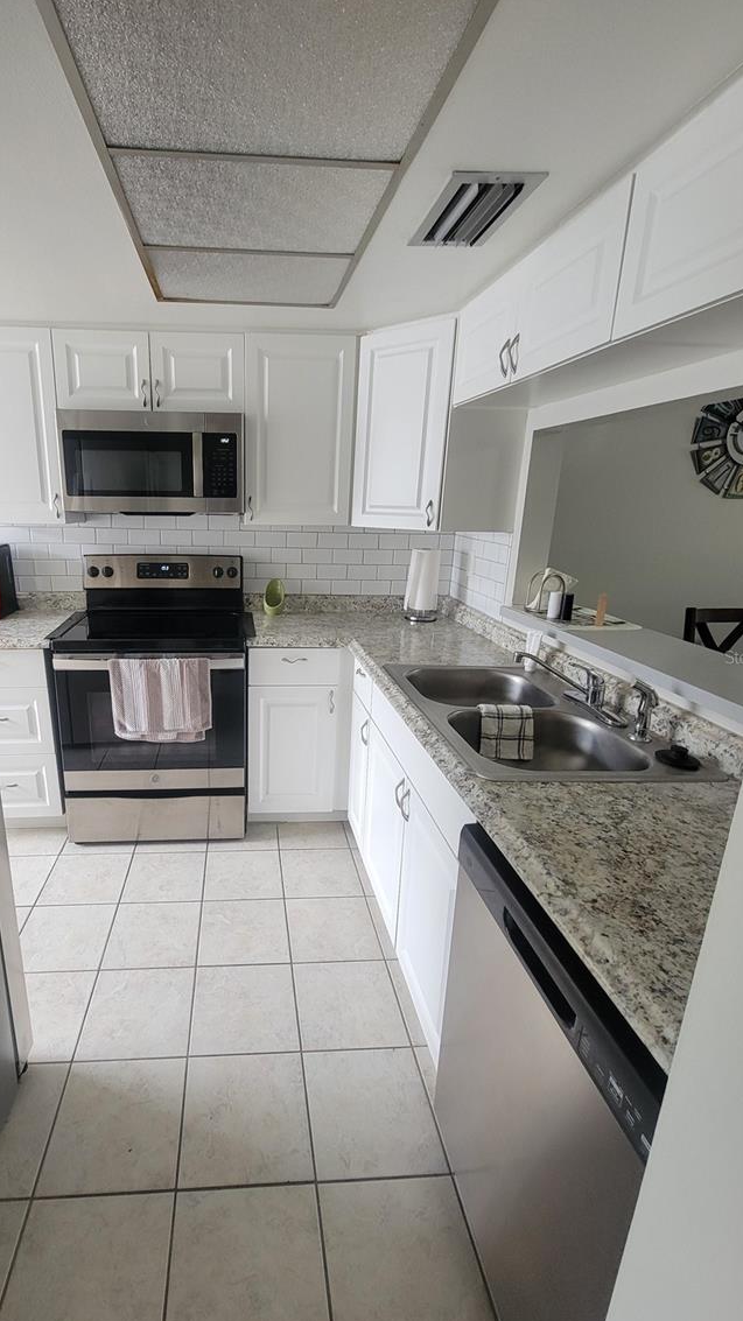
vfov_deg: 103.0
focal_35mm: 15
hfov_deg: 69.5
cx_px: 282
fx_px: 526
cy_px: 656
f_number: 2.2
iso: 250
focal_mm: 2.2
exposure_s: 1/60
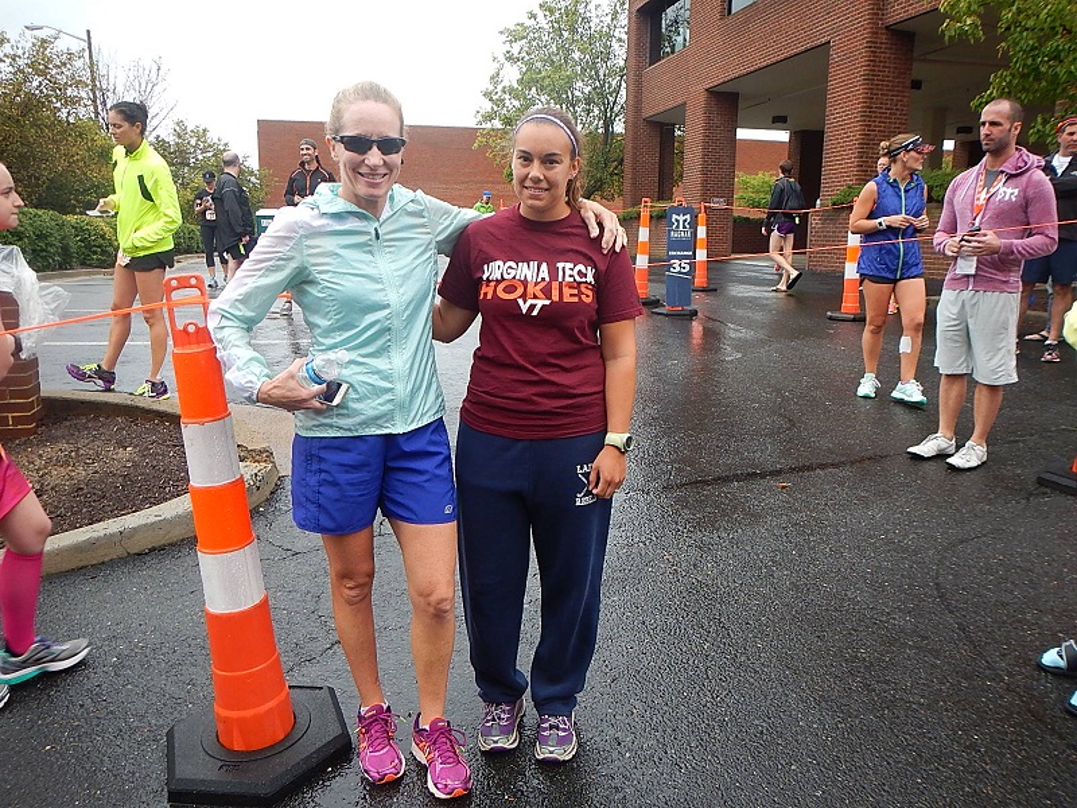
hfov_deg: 63.4
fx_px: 871
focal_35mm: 28
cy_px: 404
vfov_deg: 49.7
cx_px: 538
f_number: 3.9
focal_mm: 5
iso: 125
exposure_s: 1/160
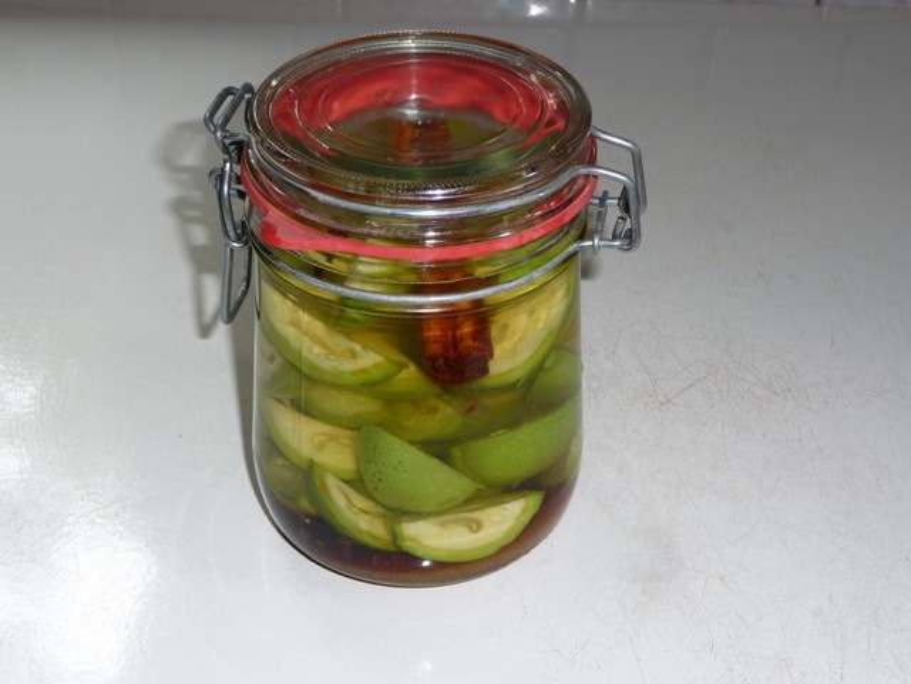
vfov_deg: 26.6
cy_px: 342
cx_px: 456
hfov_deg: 34.9
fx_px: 1447
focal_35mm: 55
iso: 100
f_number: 4.3
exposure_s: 1/30
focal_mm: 9.3
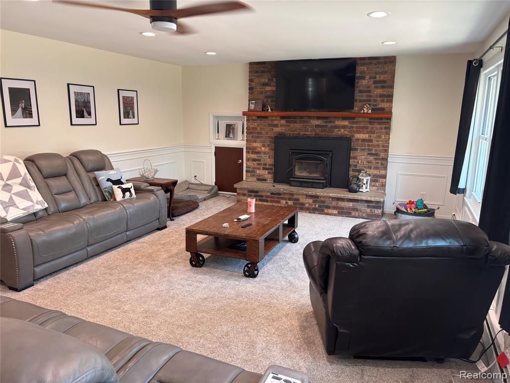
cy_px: 192
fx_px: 383
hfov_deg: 67.3
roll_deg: -1.1
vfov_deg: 53.1
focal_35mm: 26
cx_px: 255
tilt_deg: -10.0
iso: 125
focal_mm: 5.96
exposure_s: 1/60
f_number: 1.6
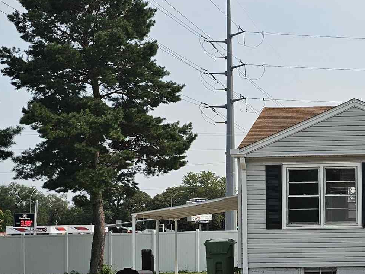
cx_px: 344
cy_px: 187
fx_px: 759
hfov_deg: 26.0
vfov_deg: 20.4
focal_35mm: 72
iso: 10
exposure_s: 1/1686
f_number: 1.7
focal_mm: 6.3
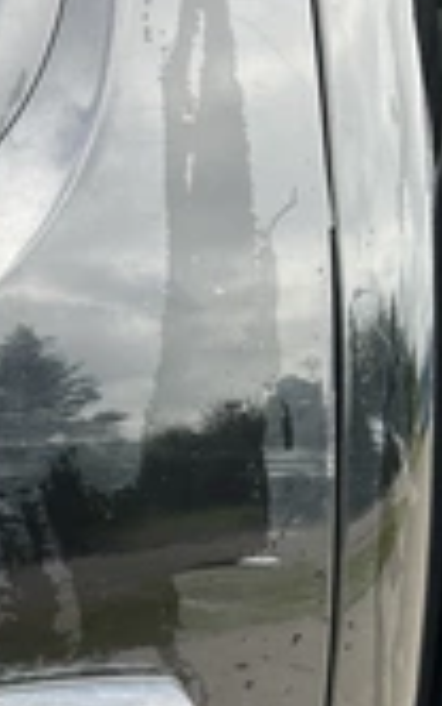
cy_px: 498
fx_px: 1424
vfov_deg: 27.6
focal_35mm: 74
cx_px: -166
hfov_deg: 16.5
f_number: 1.8
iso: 25
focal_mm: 3
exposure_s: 1/256
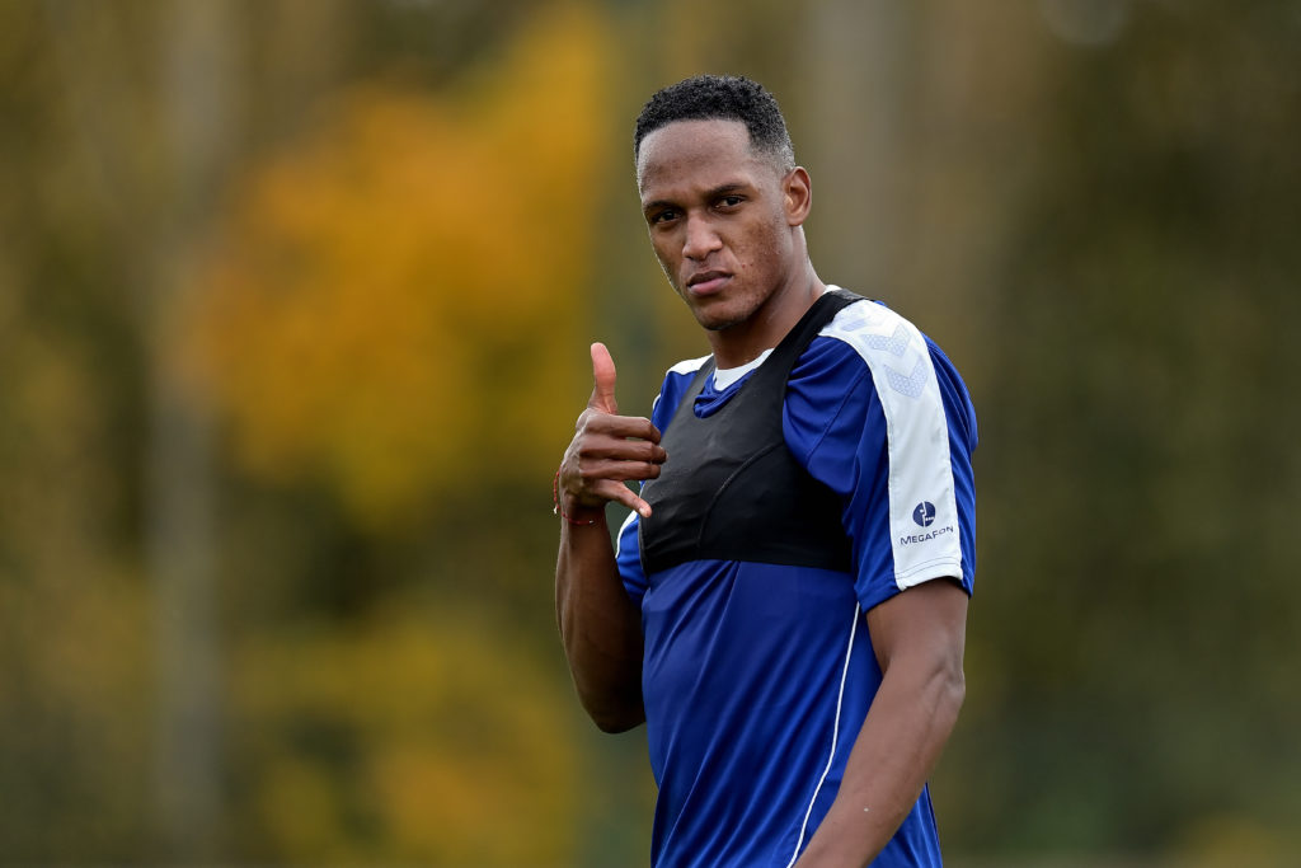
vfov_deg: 3.4
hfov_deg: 5.2
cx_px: 650
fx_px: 14457
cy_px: 434
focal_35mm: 400
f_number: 2.8
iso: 800
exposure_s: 1/1250
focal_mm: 400
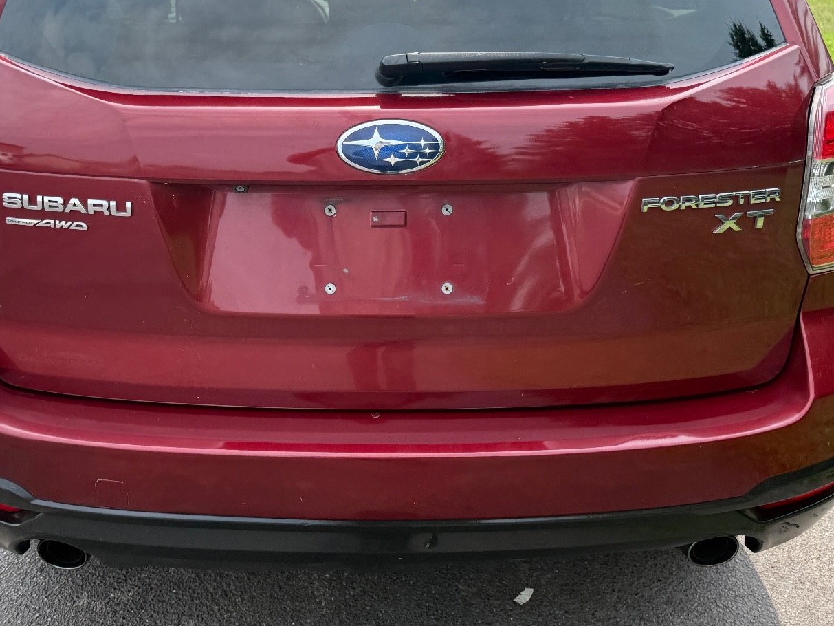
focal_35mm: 38
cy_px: 216
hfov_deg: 48.7
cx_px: 343
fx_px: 916
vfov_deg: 37.4
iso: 100
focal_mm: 6.76
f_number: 1.78
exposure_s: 1/1585
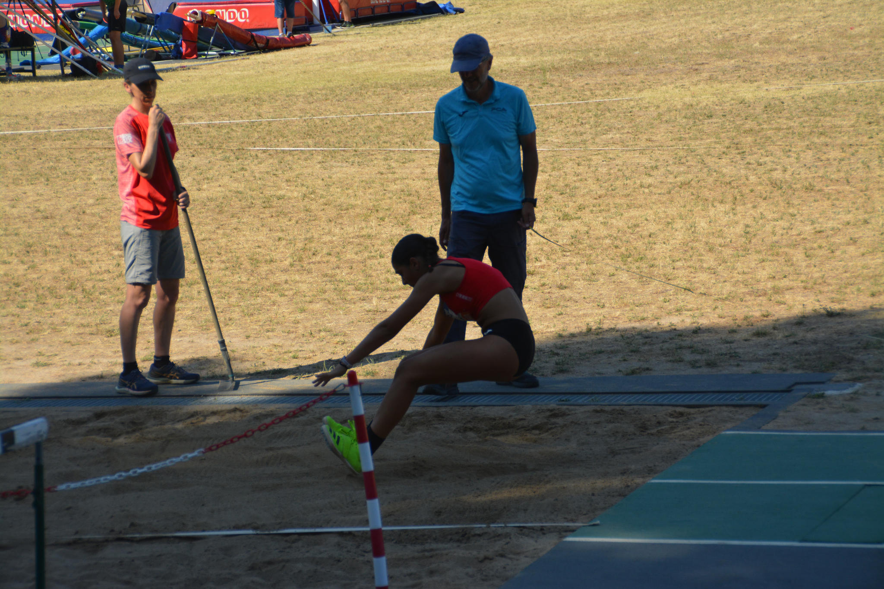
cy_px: 294
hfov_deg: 13.7
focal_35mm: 150
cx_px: 442
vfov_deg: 9.1
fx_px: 3683
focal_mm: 100
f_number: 6.3
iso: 400
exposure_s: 1/1600
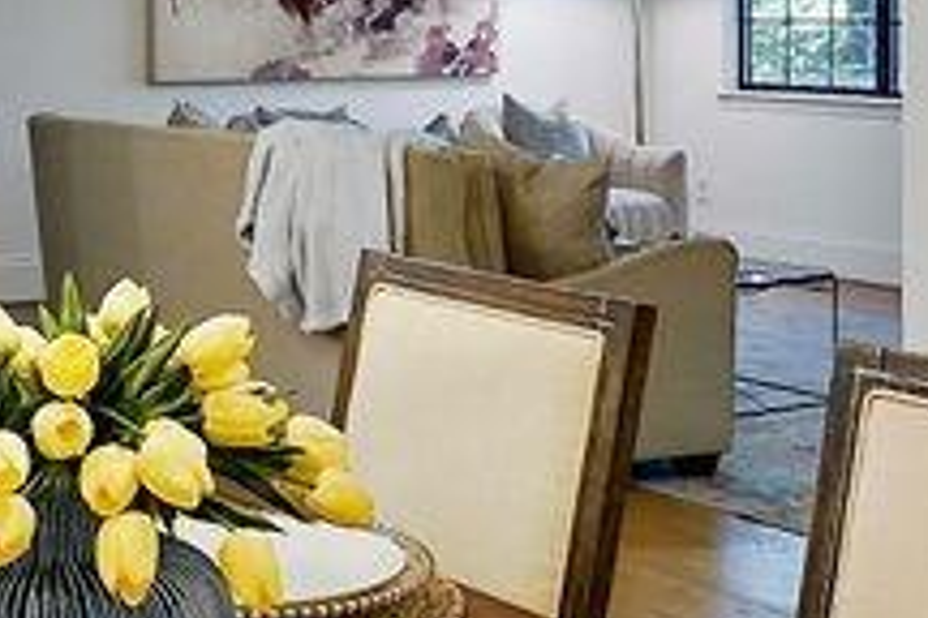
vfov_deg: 17.5
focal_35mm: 76
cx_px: 271
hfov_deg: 26.4
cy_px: -19
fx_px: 1959
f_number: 10
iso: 125
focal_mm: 11
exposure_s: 1/2
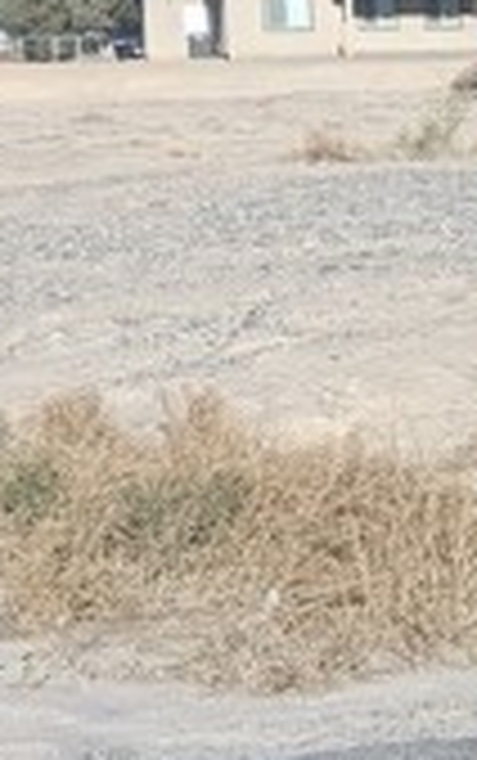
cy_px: 283
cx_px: 1120
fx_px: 2697
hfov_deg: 9.1
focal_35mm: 130
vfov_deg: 16.0
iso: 61
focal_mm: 4.44
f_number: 1.8
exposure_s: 1/3906
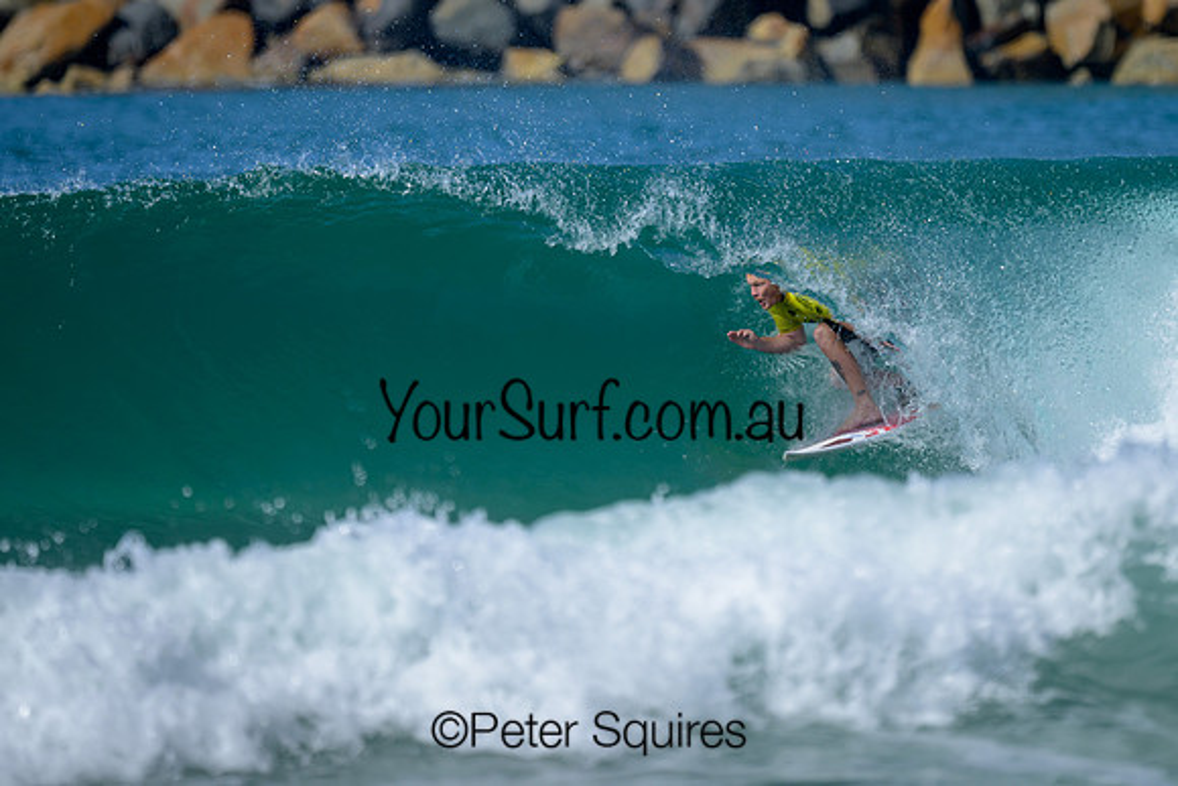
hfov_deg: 1.9
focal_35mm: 1100
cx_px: 702
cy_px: 285
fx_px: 35995
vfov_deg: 1.3
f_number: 6.3
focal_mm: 800
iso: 280
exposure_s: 1/2000
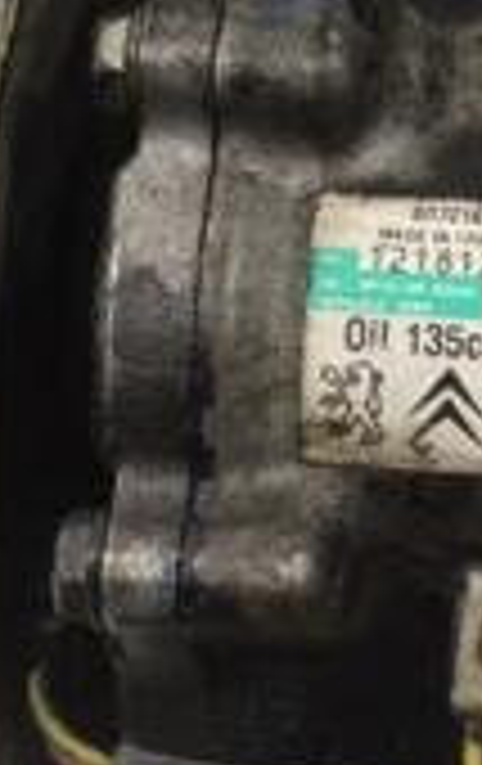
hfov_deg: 7.1
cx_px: 793
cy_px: 212
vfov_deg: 11.4
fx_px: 3827
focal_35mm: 183
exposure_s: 1/320
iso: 3200
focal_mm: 34
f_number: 9
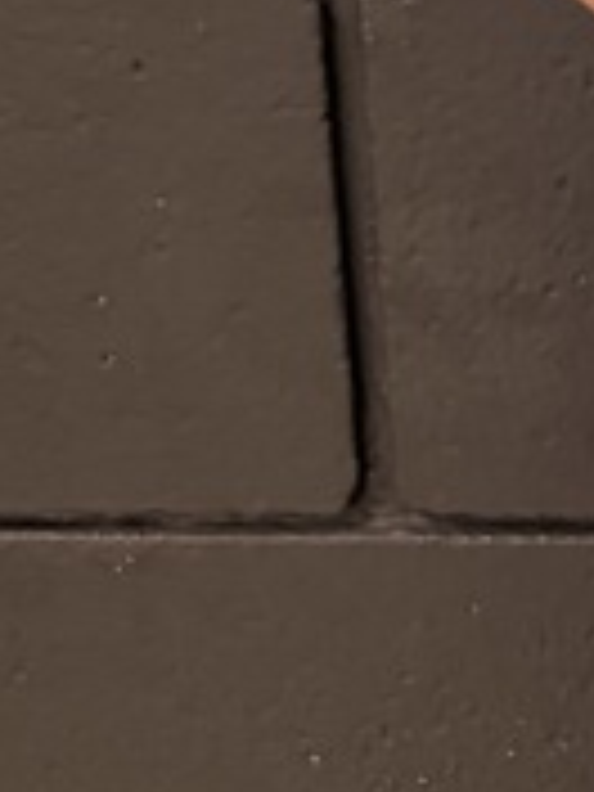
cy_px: -675
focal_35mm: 118
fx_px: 2700
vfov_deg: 14.5
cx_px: 1197
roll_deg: -0.2
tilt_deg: -12.8
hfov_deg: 11.3
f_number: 1.6
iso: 160
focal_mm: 5.96
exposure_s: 1/60
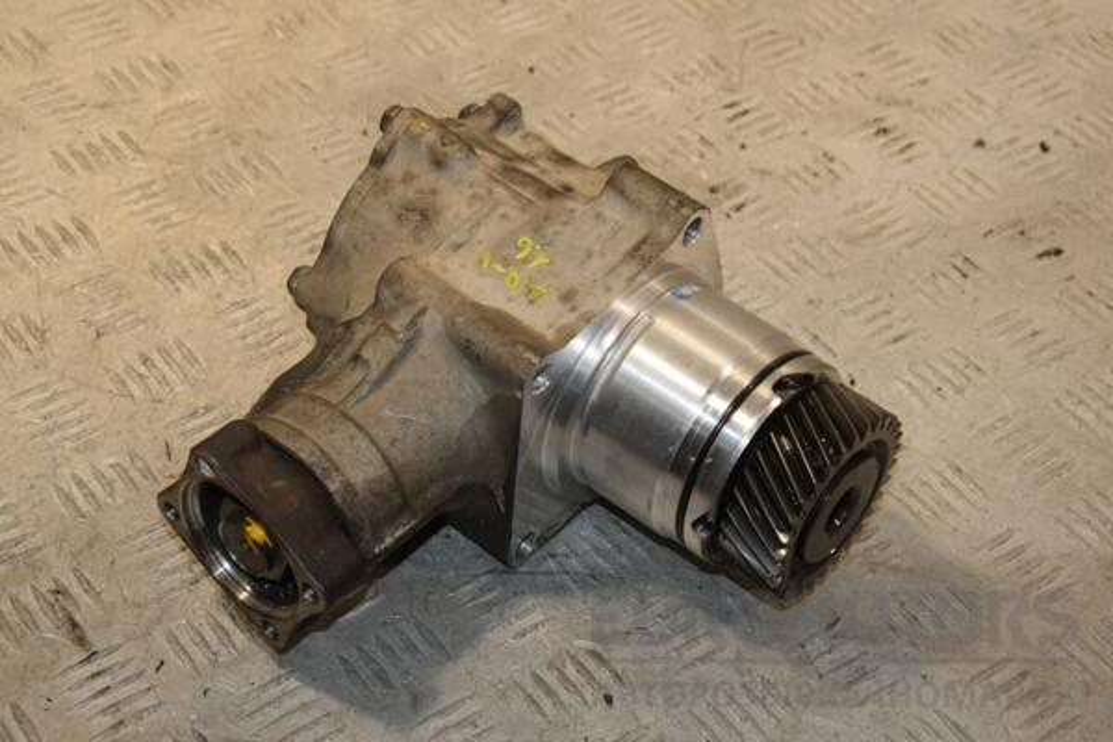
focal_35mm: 68
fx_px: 2087
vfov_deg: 20.2
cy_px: 371
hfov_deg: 29.9
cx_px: 556
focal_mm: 45
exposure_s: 1/200
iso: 800
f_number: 8
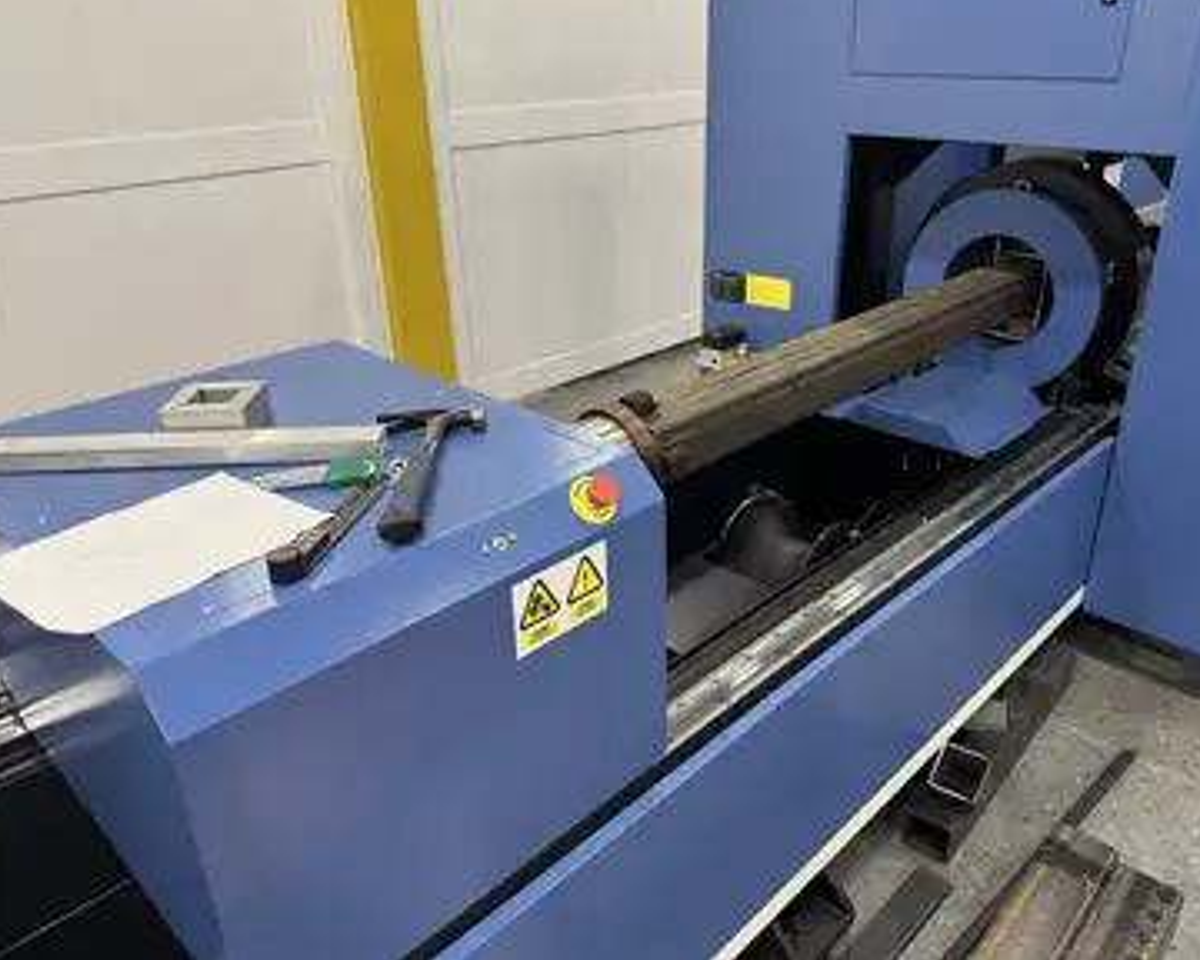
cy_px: 463
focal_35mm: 26
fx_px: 923
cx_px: 650
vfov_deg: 54.9
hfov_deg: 65.9
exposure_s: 1/68
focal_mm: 6.8
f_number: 1.8
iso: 200
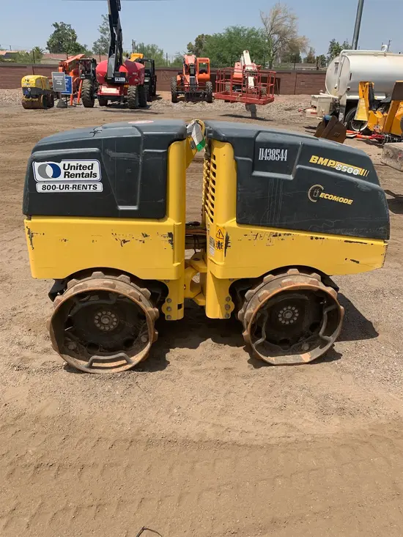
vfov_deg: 67.3
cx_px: 202
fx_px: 403
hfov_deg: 53.1
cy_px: 268
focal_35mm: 26
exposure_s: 1/2421
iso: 25
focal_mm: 4.25
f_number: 1.8
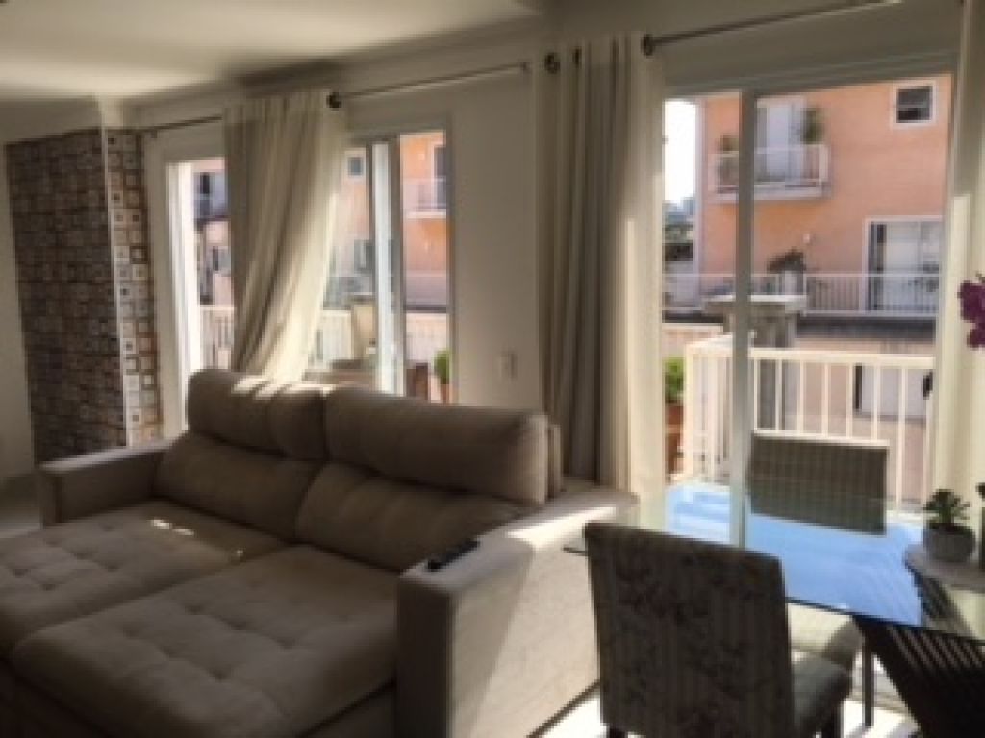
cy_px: 369
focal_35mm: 29
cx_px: 492
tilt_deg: -7.8
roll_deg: +0.9
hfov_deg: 61.7
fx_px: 825
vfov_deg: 48.2
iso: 25
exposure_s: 1/761
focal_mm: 4.15
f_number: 2.2
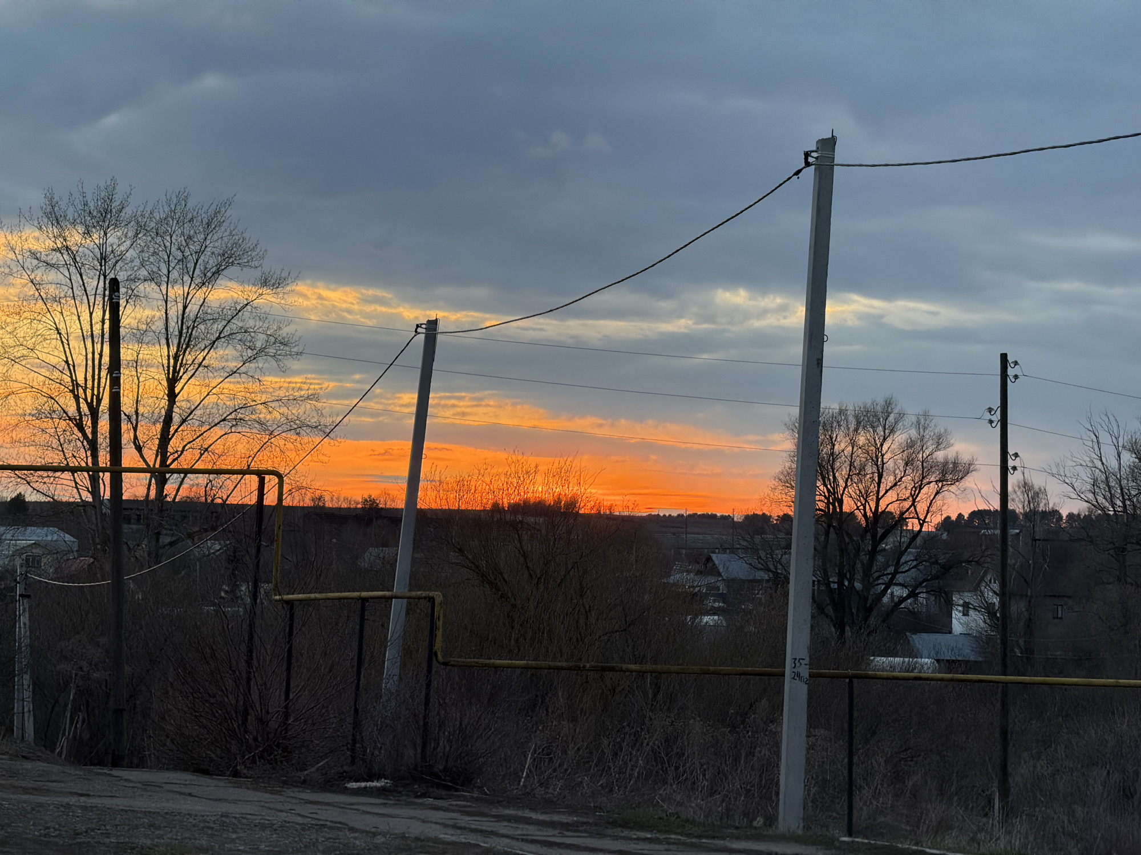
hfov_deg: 19.6
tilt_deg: +2.7
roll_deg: -1.7
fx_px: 3296
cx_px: 570
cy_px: 428
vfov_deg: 14.8
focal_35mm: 100
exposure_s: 1/121
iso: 125
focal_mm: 16.89
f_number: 2.8
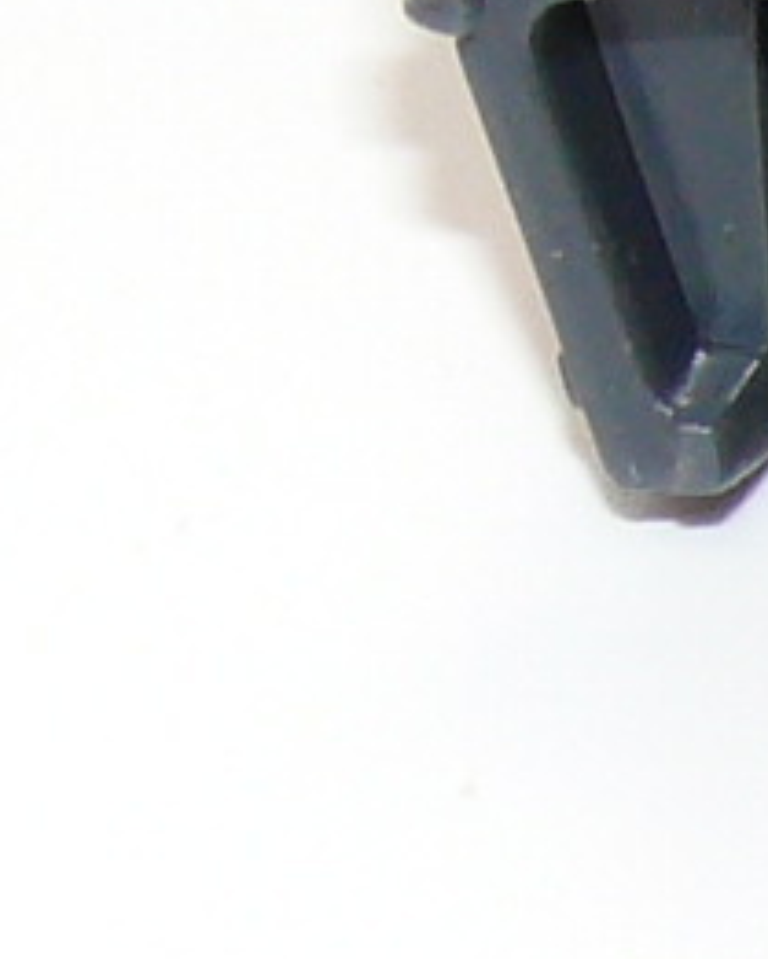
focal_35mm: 617
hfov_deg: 2.5
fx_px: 17520
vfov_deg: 3.1
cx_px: 2811
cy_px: -845
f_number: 4
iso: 100
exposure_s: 1/30
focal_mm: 13.4
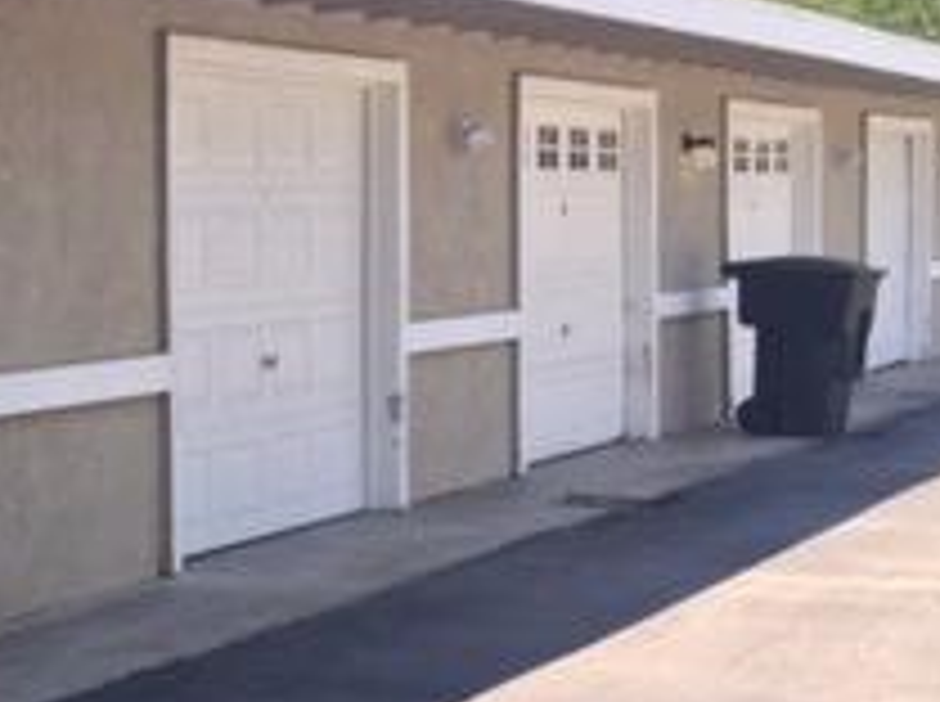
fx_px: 2413
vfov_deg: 16.5
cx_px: -256
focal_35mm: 89
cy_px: 432
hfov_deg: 20.3
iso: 32
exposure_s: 1/309
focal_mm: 4.15
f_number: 2.2
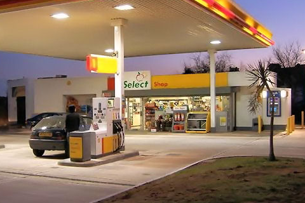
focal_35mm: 50
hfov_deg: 39.3
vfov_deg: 26.9
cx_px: 114
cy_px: 75
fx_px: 424
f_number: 3
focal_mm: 6
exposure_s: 1/15
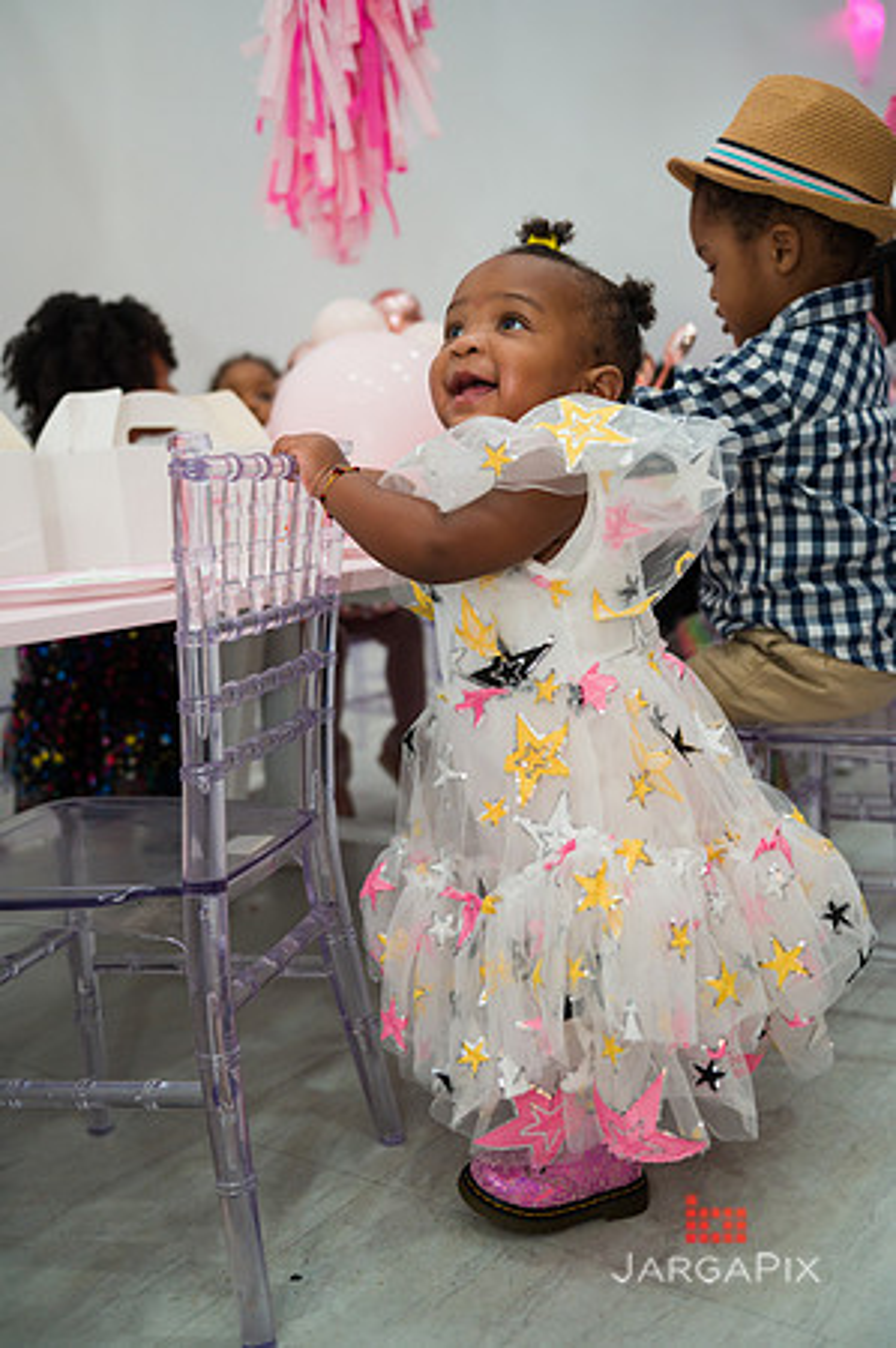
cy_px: 674
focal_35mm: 34
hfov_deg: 38.8
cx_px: 448
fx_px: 1272
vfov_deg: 55.8
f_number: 3.2
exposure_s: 1/200
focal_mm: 34
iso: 800
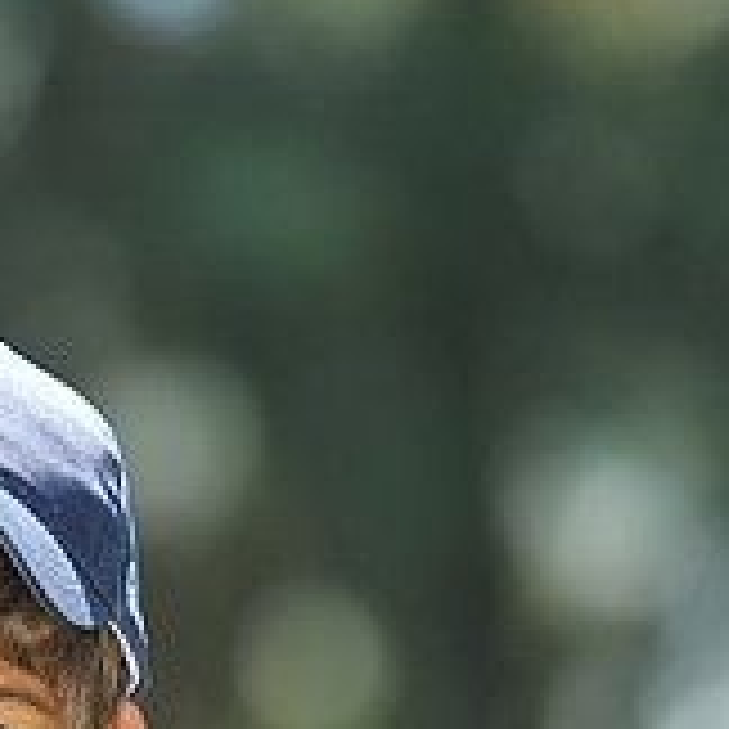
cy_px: 1030
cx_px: -32
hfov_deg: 2.9
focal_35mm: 609
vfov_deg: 2.9
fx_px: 14510
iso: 200
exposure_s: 1/500
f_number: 4.5
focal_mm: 200
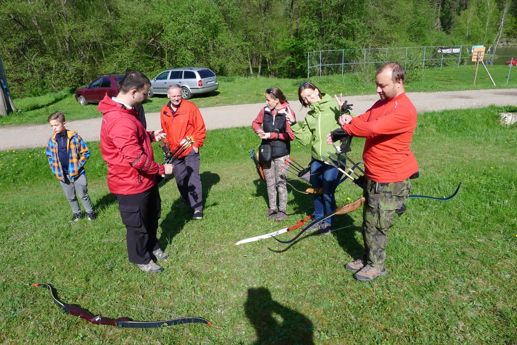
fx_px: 345
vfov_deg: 53.2
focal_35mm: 24
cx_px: 258
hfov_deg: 73.7
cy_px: 172
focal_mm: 5.1
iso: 80
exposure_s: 1/500
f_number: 4
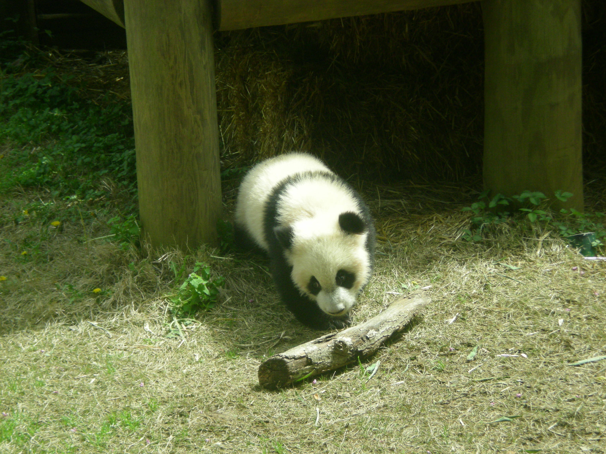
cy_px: 227
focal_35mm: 114
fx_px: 1996
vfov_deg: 13.0
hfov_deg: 17.3
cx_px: 303
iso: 147
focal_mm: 18.9
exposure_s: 1/137
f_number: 5.9
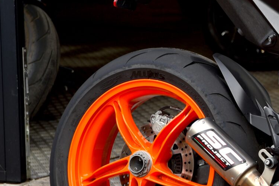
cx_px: 443
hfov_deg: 8.9
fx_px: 1744
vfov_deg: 6.1
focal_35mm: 225
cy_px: 77
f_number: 5
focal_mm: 66
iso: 100
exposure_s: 1/100
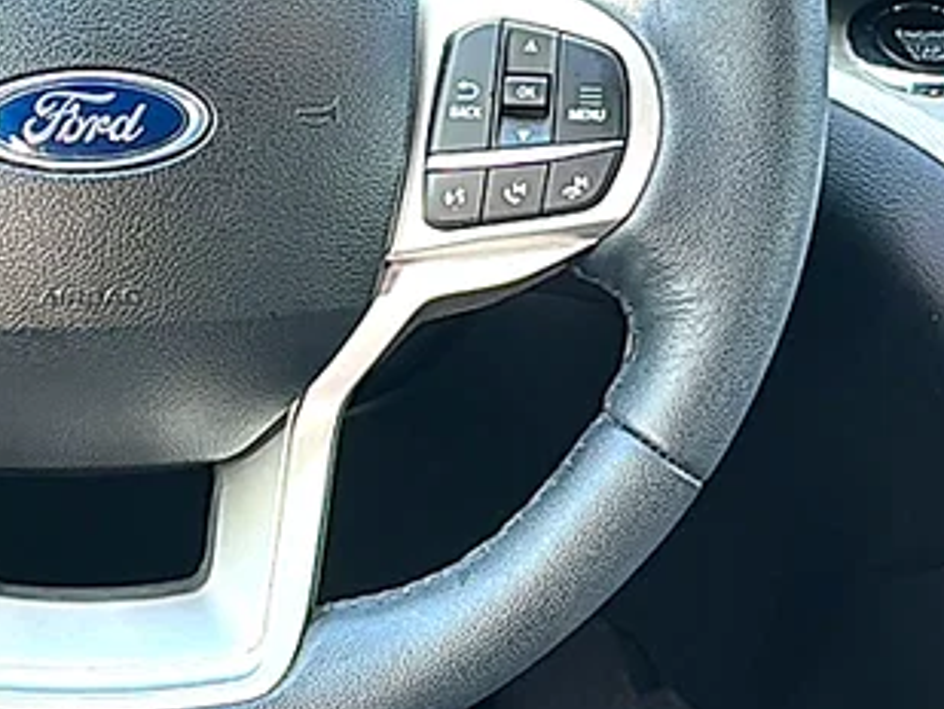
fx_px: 2783
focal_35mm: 102
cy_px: 66
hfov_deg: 18.9
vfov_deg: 14.4
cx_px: 104
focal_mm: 6.86
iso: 64
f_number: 1.78
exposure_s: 1/69
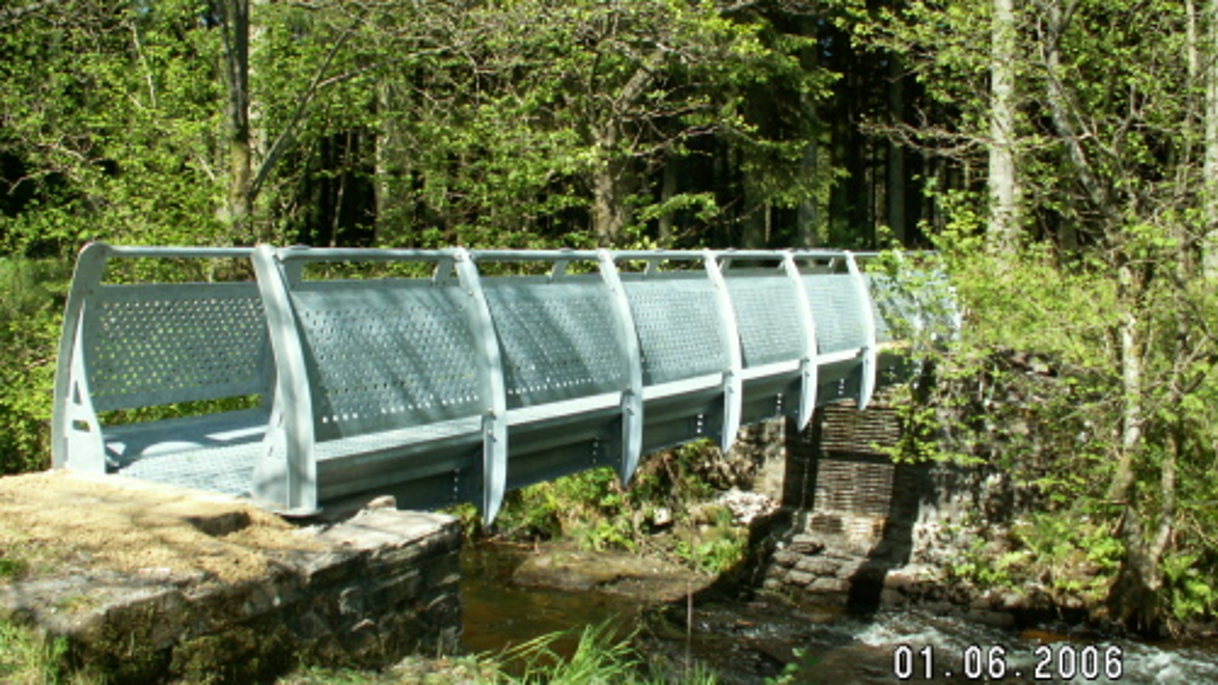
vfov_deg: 30.4
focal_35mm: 39
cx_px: 603
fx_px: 1260
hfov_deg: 51.6
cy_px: 287
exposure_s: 1/250
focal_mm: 5.86
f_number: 3.2
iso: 50
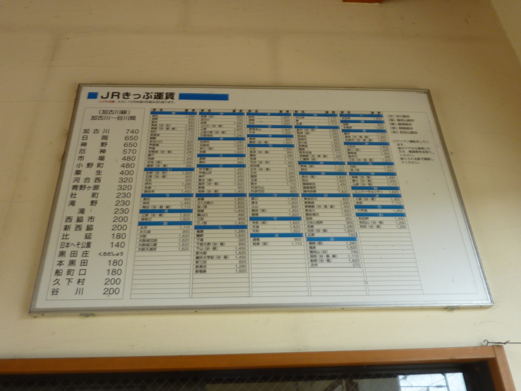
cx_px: 260
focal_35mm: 29
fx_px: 436
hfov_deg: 61.7
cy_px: 196
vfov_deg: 48.2
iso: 80
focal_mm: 4.1
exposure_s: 1/60
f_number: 3.3
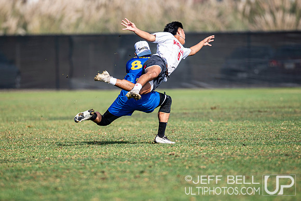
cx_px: 148
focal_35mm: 491
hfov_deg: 4.2
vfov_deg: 2.8
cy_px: 104
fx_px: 4109
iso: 100
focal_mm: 280
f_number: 3.2
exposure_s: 1/1250
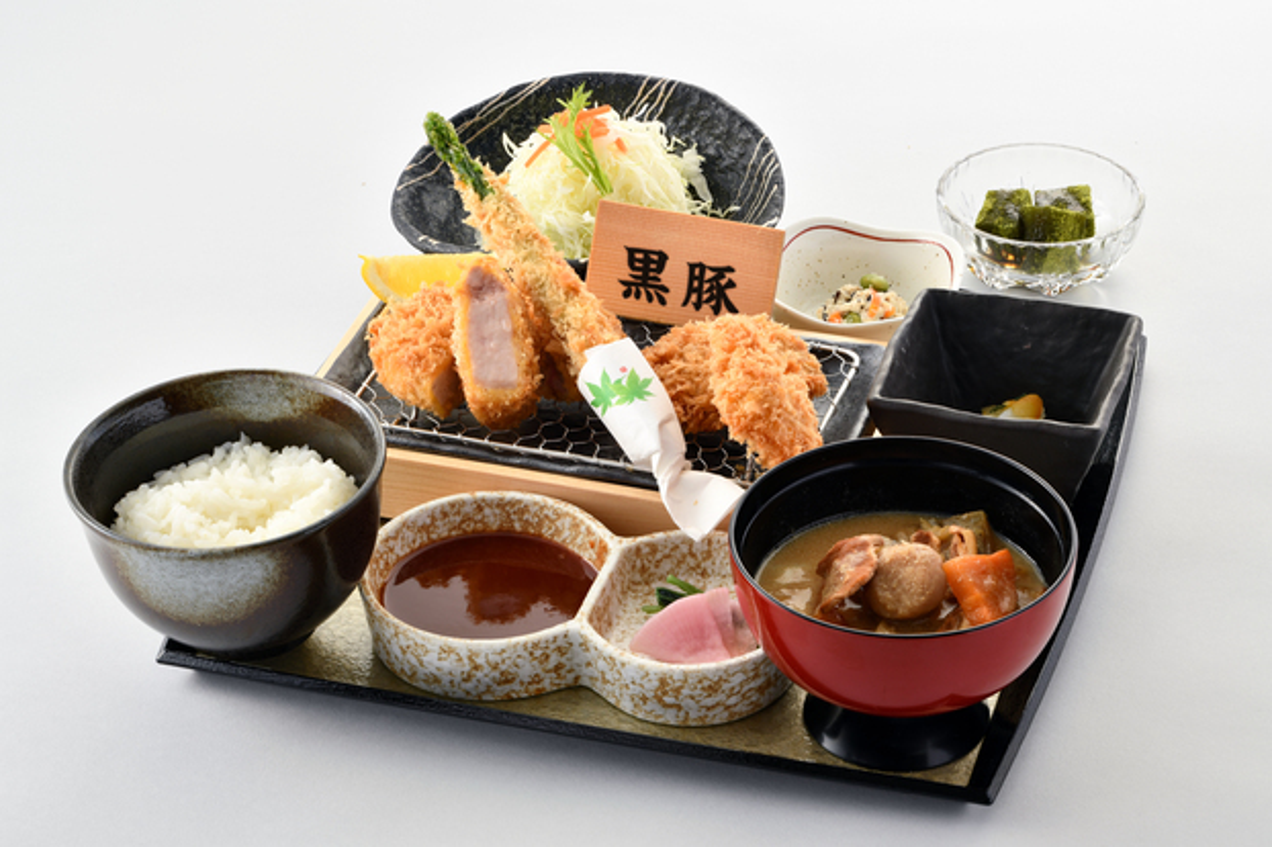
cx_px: 636
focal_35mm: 85
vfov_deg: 16.1
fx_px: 3002
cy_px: 424
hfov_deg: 23.9
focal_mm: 85
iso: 160
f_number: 17
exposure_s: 1/100
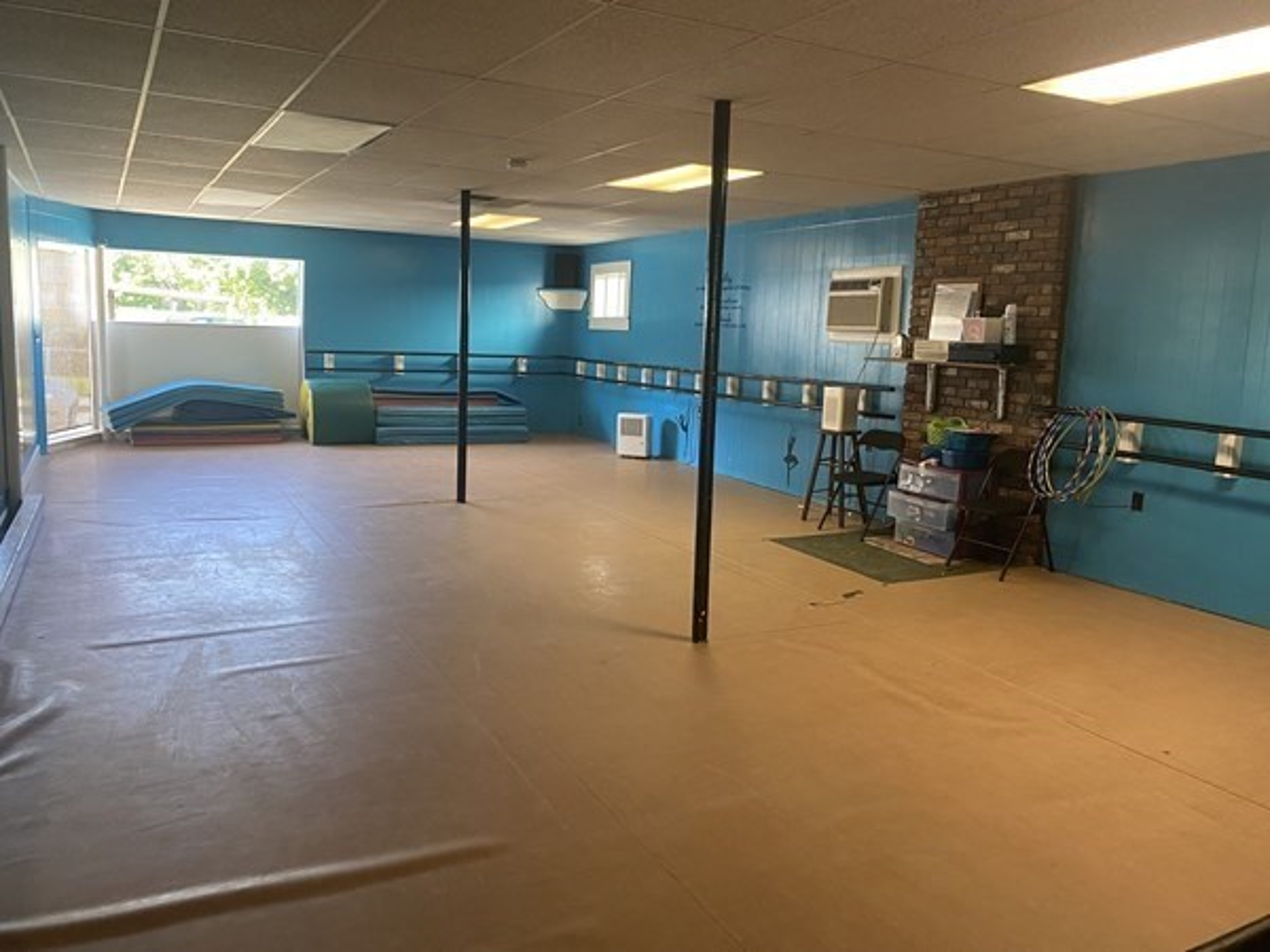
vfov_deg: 53.1
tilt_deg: -8.8
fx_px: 954
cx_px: 635
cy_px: 476
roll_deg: -1.9
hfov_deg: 67.3
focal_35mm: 26
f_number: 1.8
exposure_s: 1/60
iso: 160
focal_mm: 4.25
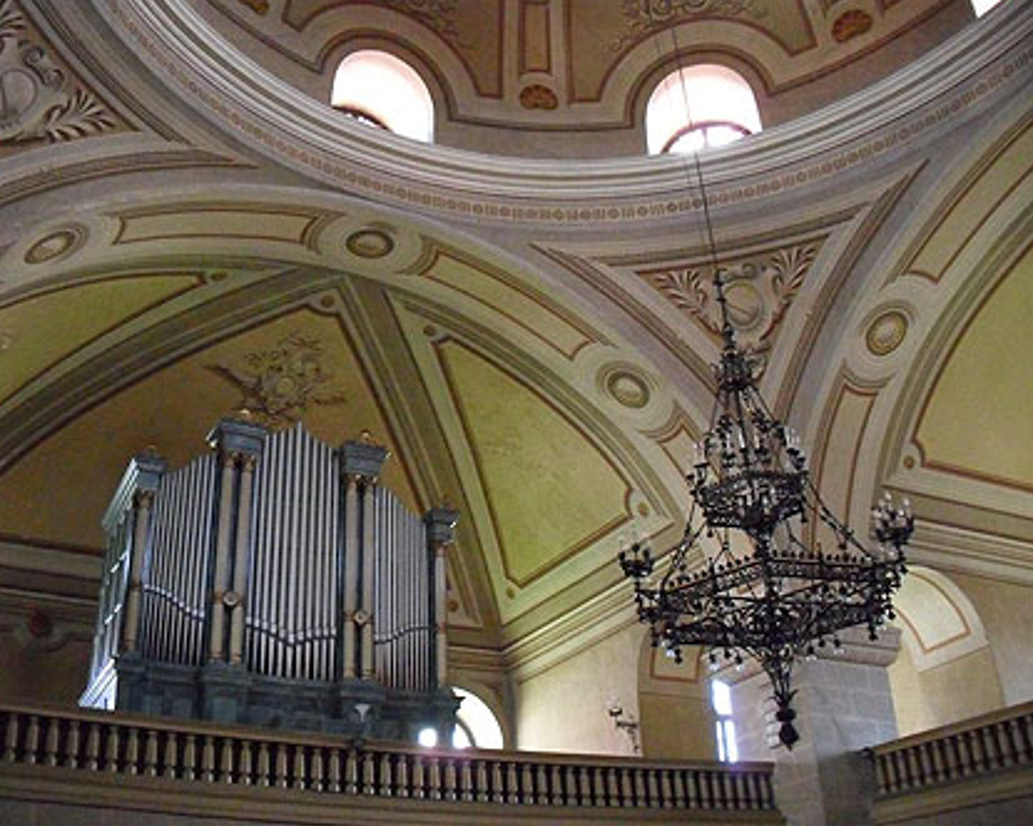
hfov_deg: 49.1
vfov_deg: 40.1
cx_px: 483
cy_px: 409
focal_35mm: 37
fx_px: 1131
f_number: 3.2
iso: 800
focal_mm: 6.3
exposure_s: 1/30
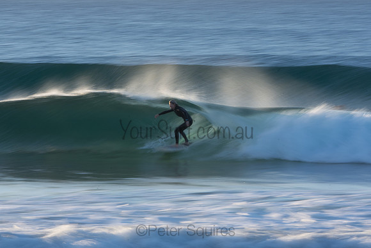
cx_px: 193
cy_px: 119
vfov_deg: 4.4
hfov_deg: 6.5
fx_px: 3244
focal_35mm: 315
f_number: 25
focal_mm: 200
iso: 100
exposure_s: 1/10
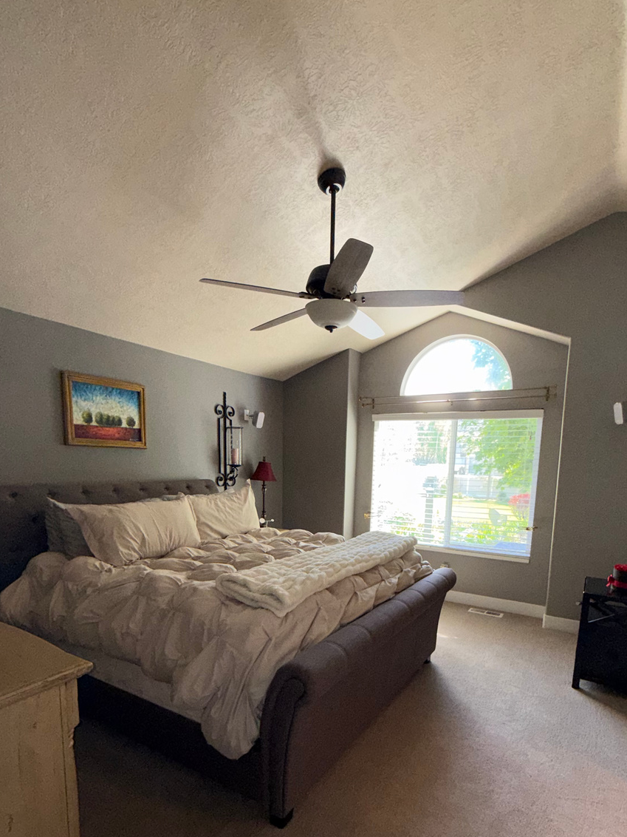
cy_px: 535
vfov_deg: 82.7
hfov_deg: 68.6
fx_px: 459
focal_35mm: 19
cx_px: 328
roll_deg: -1.2
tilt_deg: -8.8
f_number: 2.2
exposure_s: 1/122
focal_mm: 2.22
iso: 100
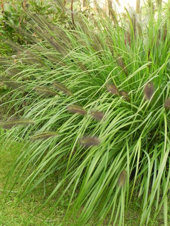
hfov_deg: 25.2
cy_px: 113
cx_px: 85
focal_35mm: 58
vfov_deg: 33.2
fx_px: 380
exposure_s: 1/125
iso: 160
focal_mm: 10.3
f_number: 4
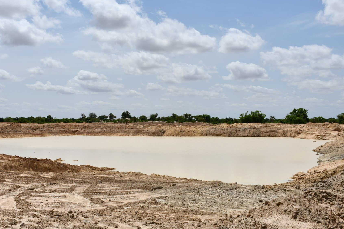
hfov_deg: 47.2
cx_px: 143
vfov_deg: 32.6
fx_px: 392
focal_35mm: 41
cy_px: 110
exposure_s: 1/500
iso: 100
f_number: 11
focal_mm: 23
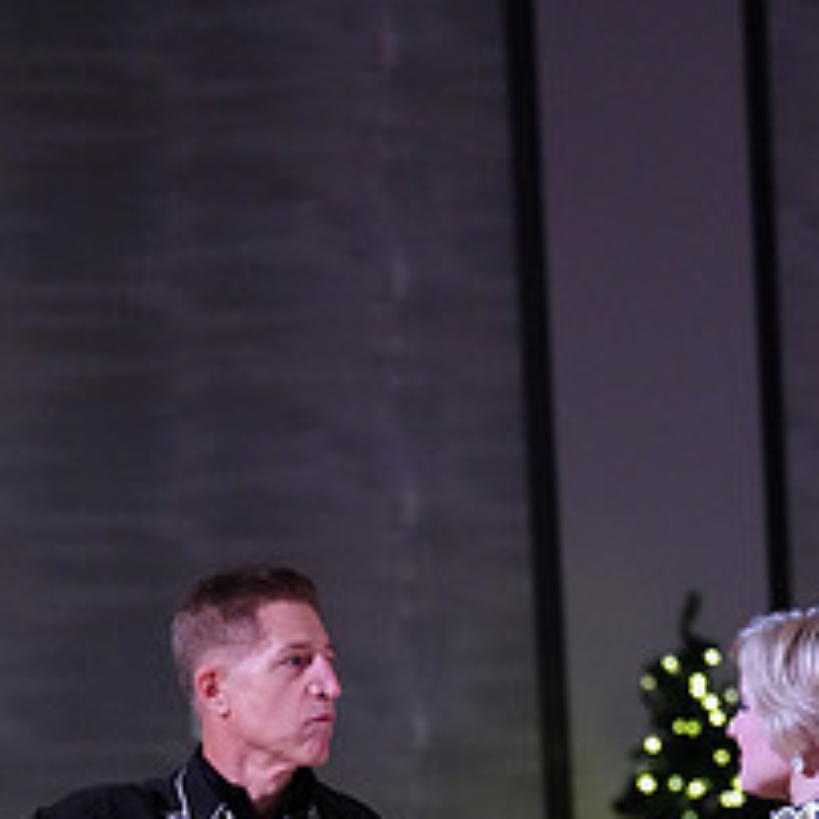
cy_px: 1172
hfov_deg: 7.3
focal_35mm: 239
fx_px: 6397
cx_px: 513
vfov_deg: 7.2
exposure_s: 1/500
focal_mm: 98
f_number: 2.8
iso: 5000
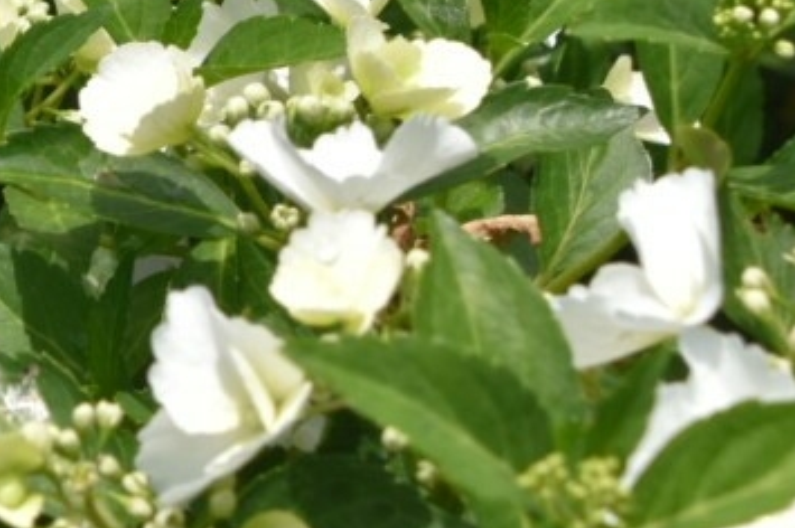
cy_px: -251
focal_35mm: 178
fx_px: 3920
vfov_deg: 7.6
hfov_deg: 11.4
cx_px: -116
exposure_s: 1/250
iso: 125
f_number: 8
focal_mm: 35
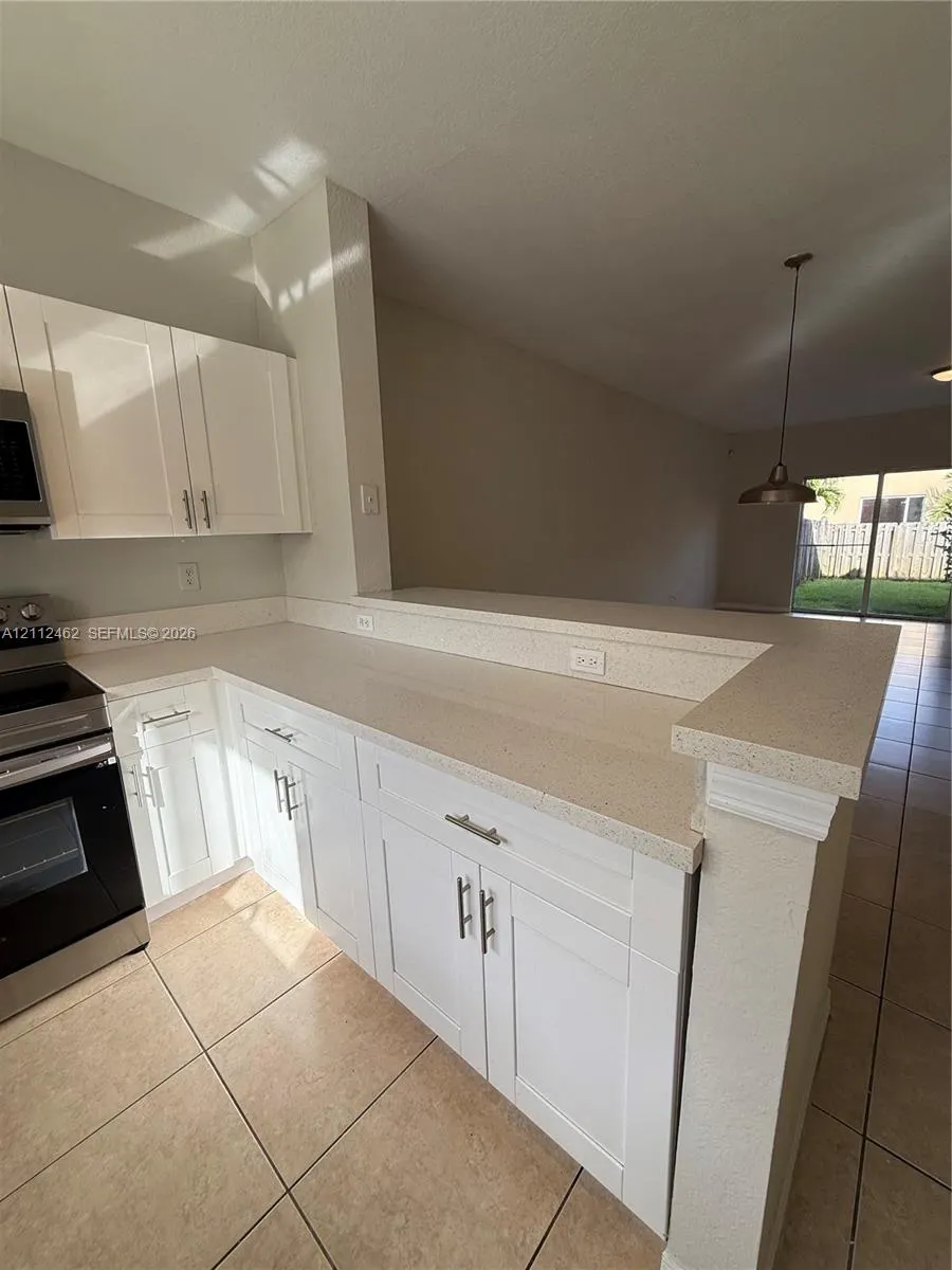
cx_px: 476
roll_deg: +1.5
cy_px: 635
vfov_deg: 102.1
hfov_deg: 85.7
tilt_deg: -11.0
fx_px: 513
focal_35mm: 14
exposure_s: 1/312
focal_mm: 2.22
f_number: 2.2
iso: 64
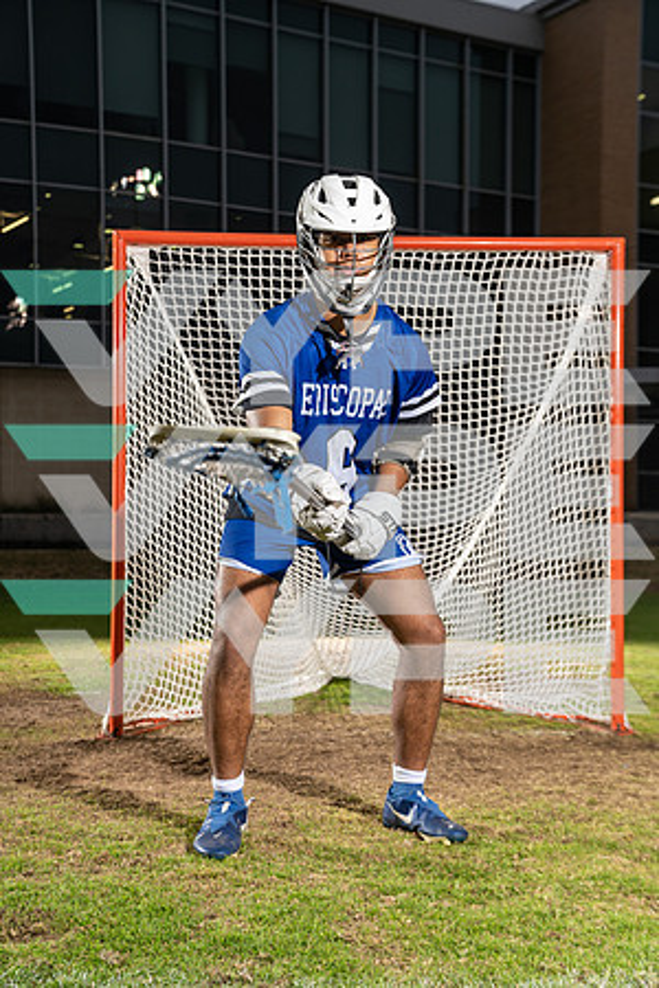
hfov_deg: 27.0
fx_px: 1373
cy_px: 494
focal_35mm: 50
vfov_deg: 39.6
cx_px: 330
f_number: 4.5
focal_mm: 50
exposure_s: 1/250
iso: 200
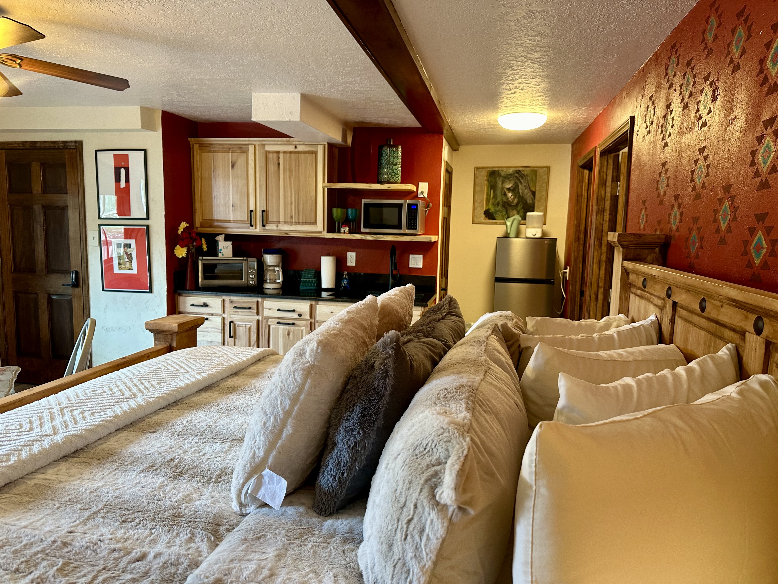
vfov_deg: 56.8
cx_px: 389
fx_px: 539
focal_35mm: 24
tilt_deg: -6.9
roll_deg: -1.3
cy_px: 292
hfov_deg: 71.6
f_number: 1.78
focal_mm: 6.86
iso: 160
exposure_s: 1/60
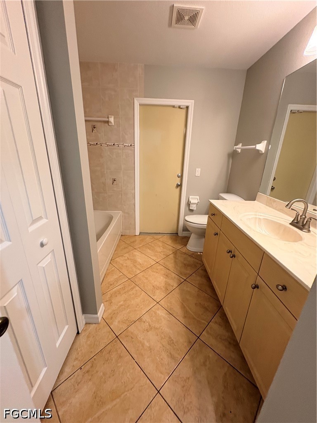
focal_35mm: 14
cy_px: 212
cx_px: 158
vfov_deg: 102.1
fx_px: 171
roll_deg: -0.1
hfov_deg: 85.7
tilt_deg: -20.7
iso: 250
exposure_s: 1/60
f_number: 2.2
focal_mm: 2.22
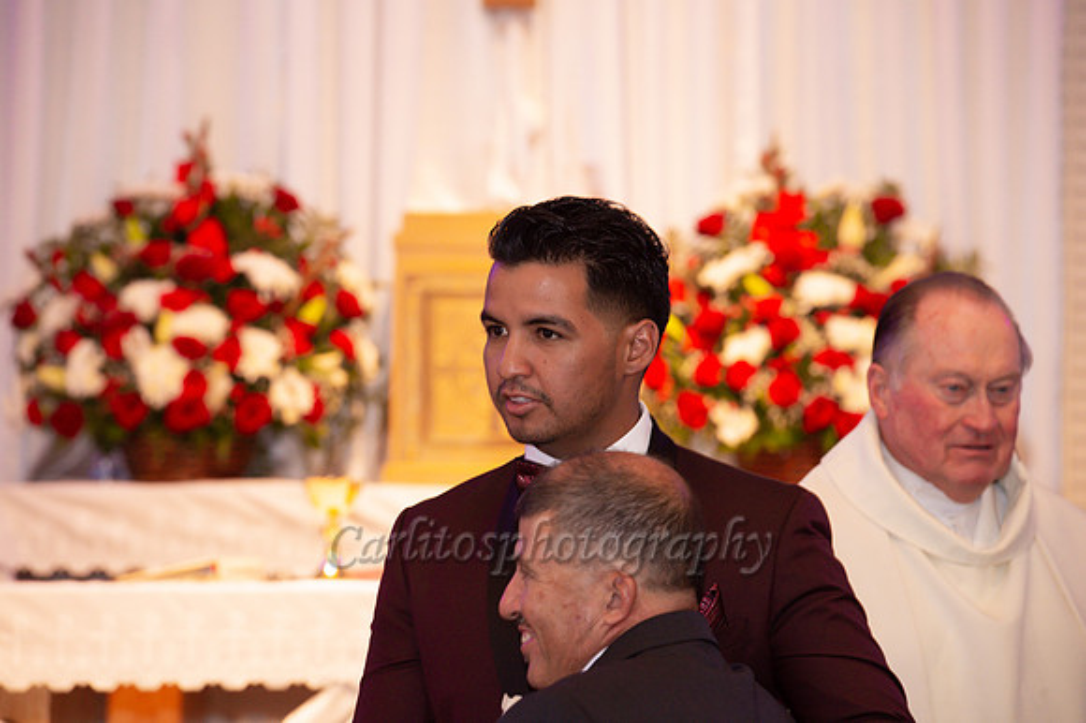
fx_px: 5728
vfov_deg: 7.2
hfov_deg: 10.8
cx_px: 543
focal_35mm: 190
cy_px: 362
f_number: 6.3
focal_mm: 190
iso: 1250
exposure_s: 1/60
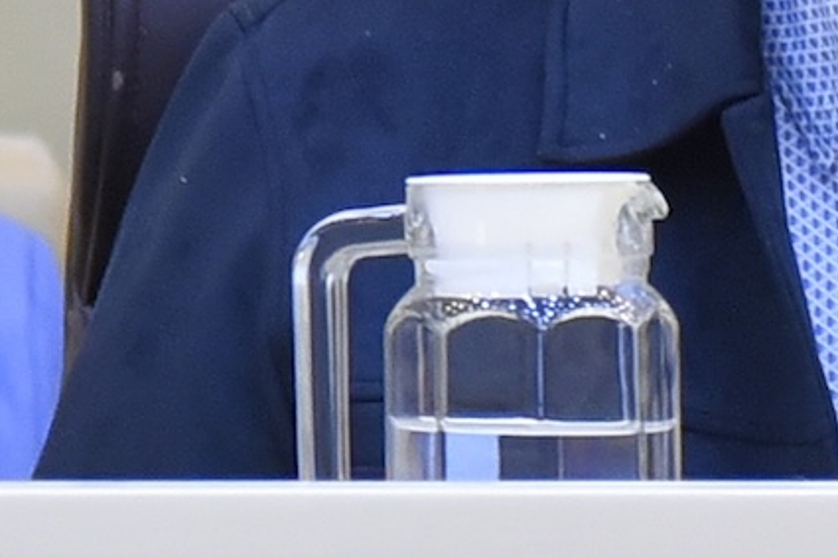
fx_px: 18940
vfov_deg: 1.7
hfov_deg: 2.5
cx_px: 915
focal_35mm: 814
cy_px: 8
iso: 2000
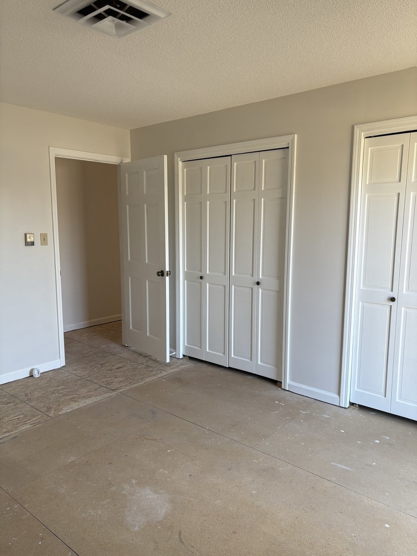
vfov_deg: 67.3
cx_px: 208
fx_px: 418
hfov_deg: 53.1
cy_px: 278
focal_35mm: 26
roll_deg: +0.0
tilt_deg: -8.1
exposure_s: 1/121
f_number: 1.6
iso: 80
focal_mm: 5.96
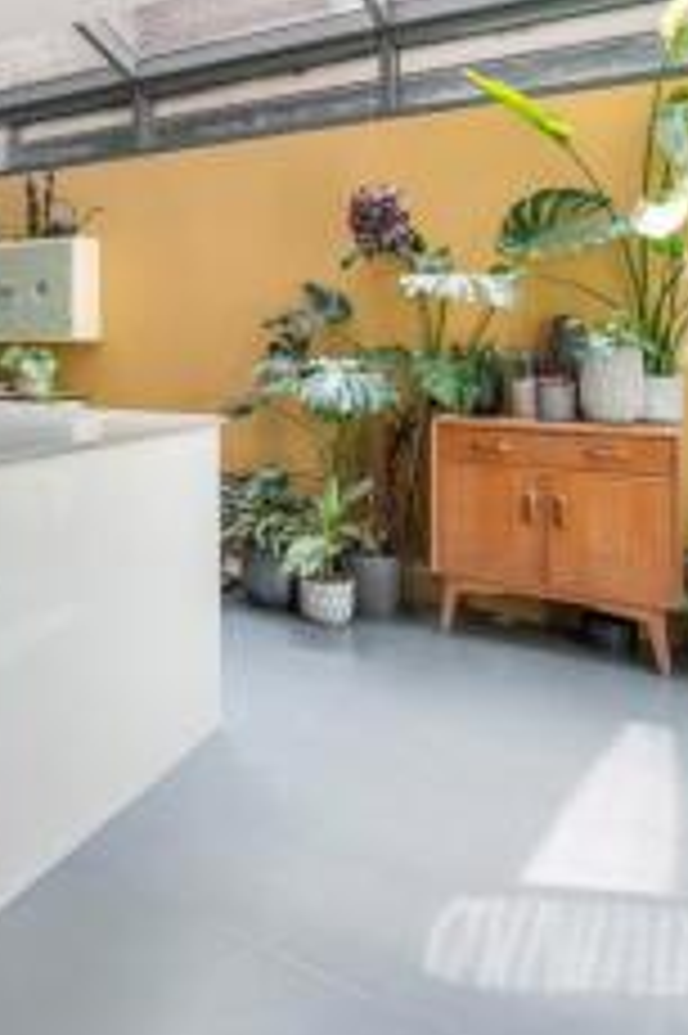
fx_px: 833
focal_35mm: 29
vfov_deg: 62.1
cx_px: -45
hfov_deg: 38.3
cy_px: 344
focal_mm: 14
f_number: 7.1
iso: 400
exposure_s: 1/50
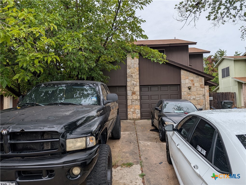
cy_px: 92
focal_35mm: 24
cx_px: 123
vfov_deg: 56.9
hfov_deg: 71.5
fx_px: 171
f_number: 1.68
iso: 21
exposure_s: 1/759
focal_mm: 6.9
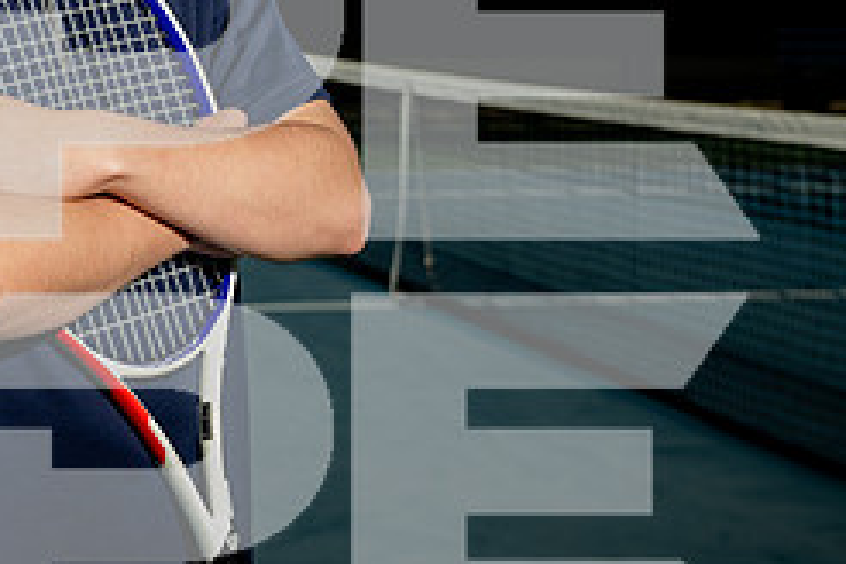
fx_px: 2373
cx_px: -95
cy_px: 22
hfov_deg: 19.3
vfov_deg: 13.4
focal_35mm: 101
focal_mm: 40
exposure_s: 1/250
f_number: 4.5
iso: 100
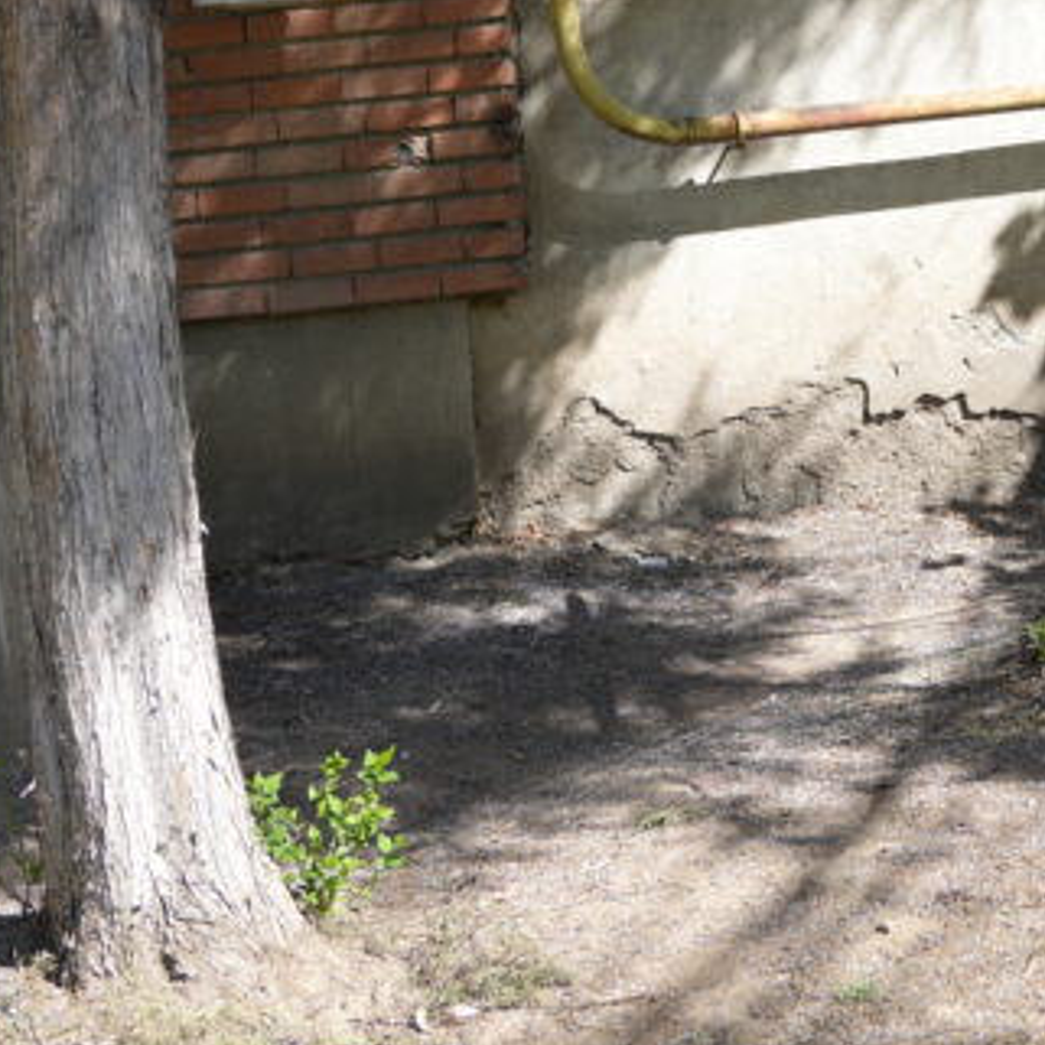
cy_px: 34
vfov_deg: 22.0
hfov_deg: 22.3
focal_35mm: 76
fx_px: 2596
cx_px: 892
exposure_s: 1/500
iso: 100
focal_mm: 28
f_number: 3.2
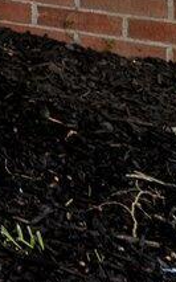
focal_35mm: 157
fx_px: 1206
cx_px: -950
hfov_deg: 4.8
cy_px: -500
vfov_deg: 10.4
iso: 100
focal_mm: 16
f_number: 4.5
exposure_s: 1/60
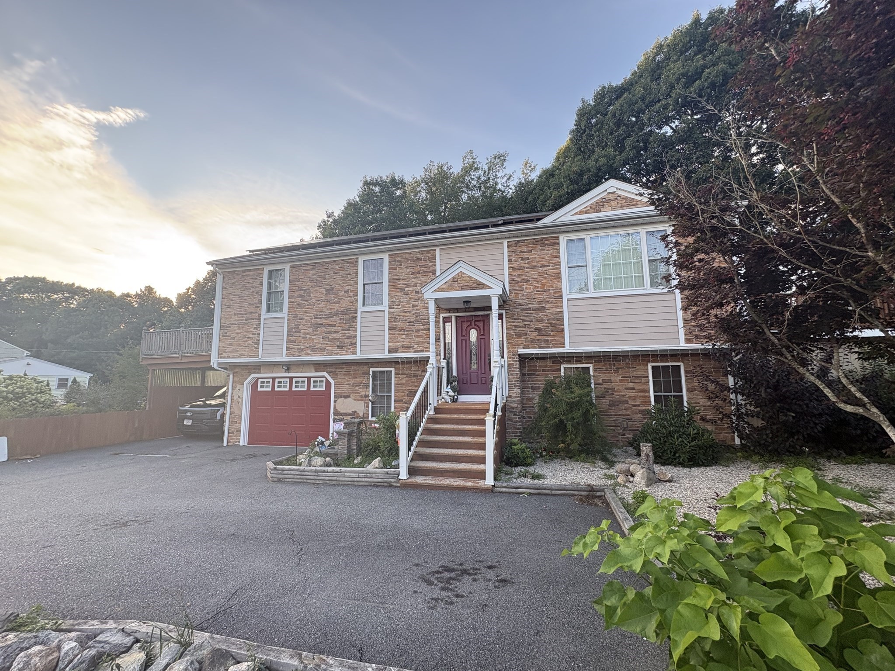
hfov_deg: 102.1
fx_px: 362
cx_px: 448
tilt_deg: +8.1
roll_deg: +1.0
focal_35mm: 14
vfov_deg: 85.7
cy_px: 336
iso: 40
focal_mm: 2.22
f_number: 2.2
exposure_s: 1/99
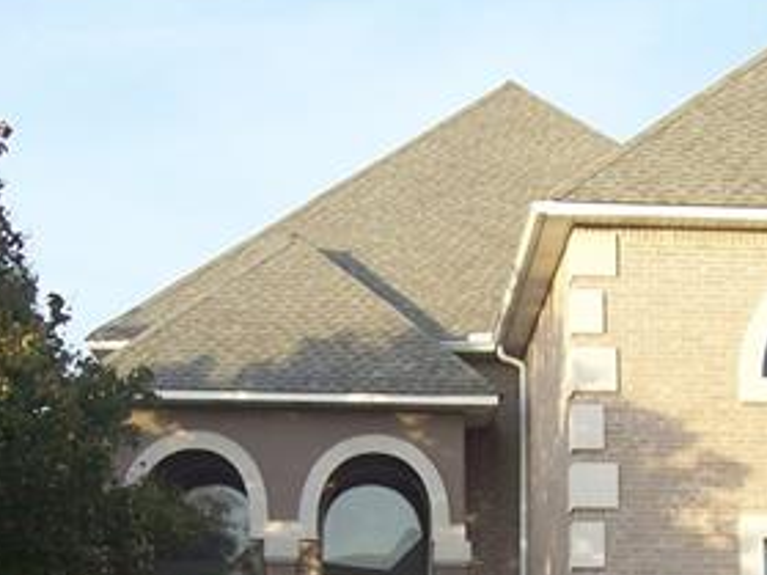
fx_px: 1728
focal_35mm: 78
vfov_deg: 18.4
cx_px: 484
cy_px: 575
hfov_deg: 25.0
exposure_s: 1/250
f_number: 2.7
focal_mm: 5.6
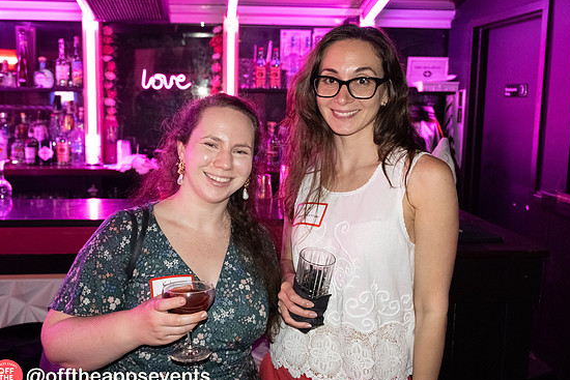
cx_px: 236
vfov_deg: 39.9
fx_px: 523
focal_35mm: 33
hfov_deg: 56.9
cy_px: 165
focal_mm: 18
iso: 3200
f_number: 3.2
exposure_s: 1/50
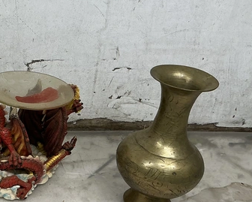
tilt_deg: -27.9
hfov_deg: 28.1
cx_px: -26
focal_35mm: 61
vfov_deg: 24.9
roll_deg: -3.2
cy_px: 122
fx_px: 455
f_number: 1.8
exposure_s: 1/120
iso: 40
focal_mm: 3
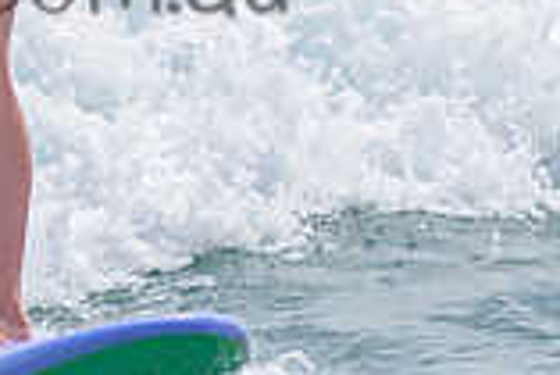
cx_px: -62
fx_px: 25814
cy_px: -37
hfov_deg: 1.2
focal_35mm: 1658
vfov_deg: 0.8
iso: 80
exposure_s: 1/2000
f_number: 5.6
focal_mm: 420
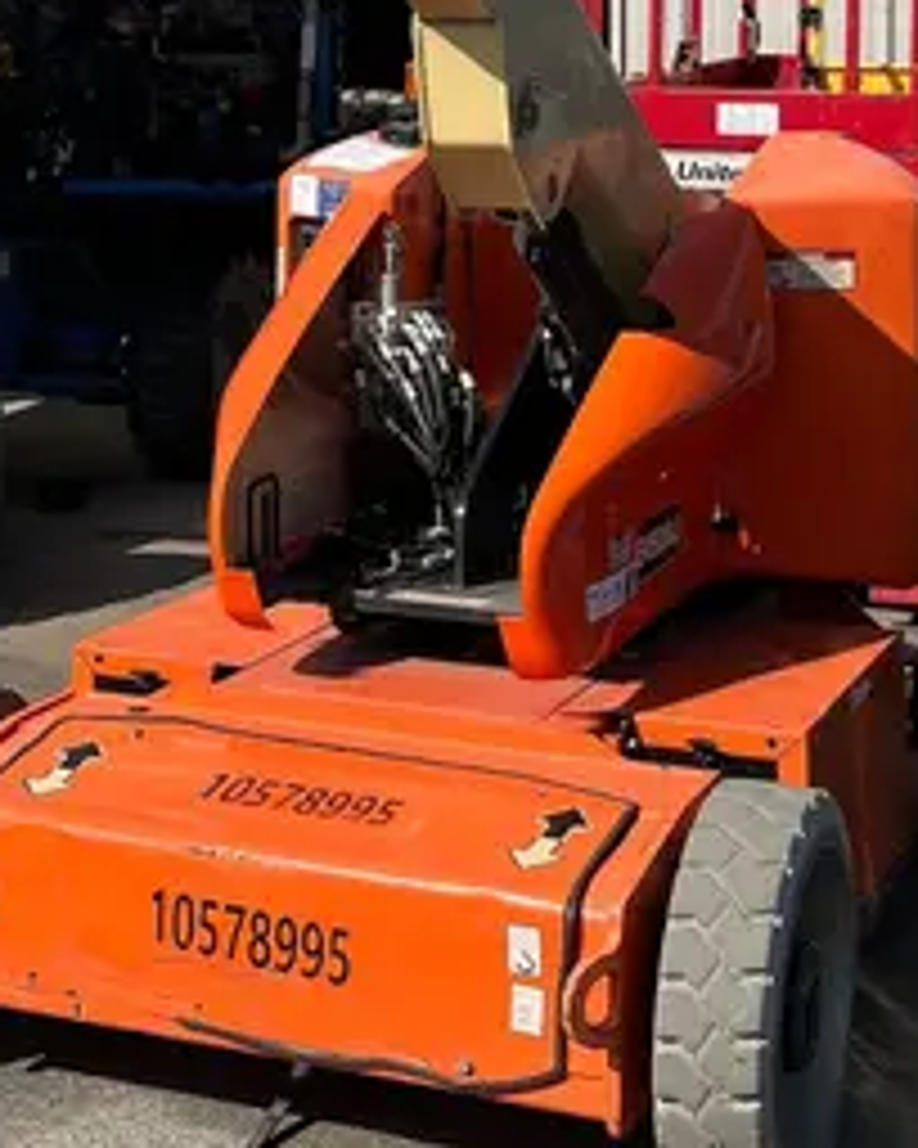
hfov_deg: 20.9
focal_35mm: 73
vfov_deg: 25.3
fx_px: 2479
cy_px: 133
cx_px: 346
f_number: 1.6
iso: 50
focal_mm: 5.1
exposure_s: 1/4854
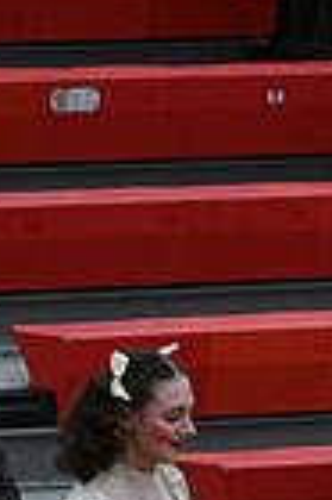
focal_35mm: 828
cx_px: 921
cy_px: 530
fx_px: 11482
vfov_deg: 2.5
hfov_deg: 1.6
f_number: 4
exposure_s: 1/400
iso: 4000
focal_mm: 200
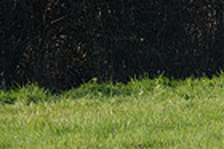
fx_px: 5165
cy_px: -72
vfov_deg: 1.6
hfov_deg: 2.5
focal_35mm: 831
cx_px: 402
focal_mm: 200
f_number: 7.1
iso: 1000
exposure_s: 1/1250
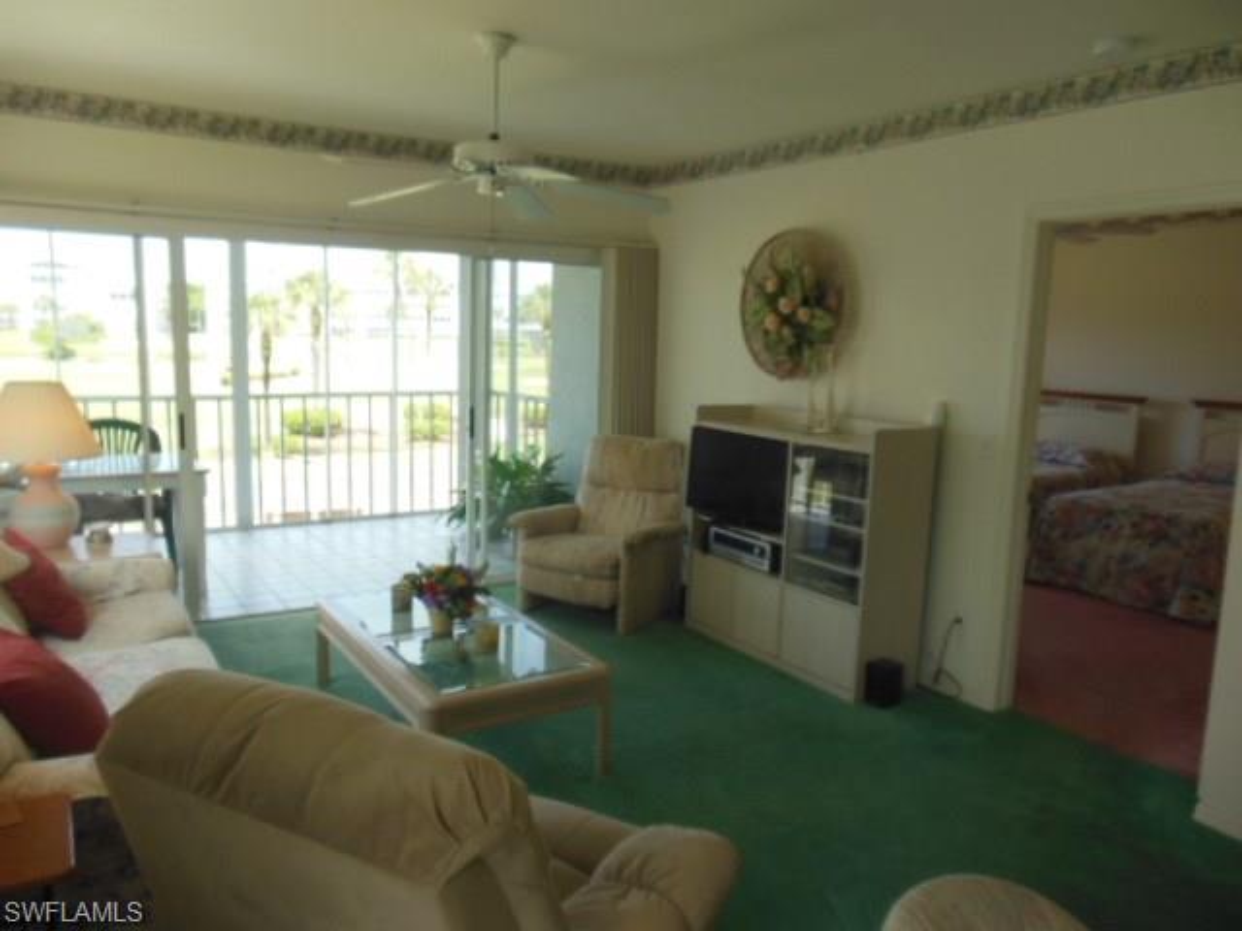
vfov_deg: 54.9
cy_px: 466
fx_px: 897
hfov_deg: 69.4
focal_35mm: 25
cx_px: 621
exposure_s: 1/160
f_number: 3.2
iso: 125
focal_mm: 4.5
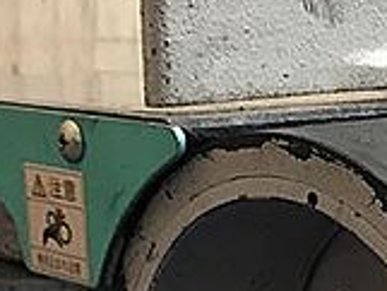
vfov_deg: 12.9
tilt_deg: -17.2
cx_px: 332
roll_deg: -2.3
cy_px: 392
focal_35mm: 111
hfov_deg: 17.5
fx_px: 1242
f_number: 1.8
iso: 50
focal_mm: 3.99
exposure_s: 1/15
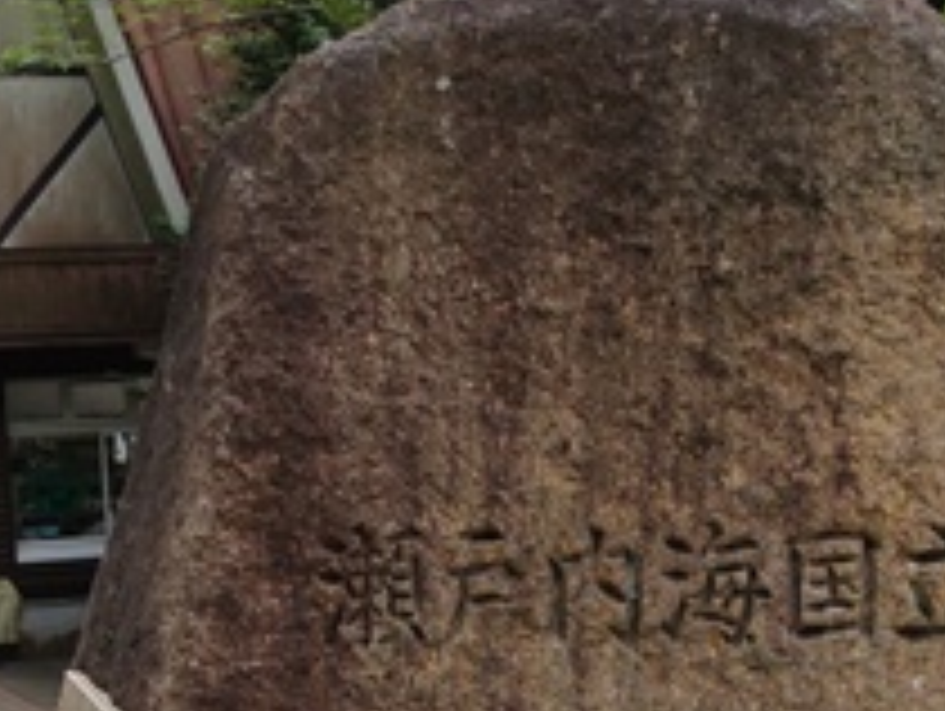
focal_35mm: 105
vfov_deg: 12.8
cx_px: 634
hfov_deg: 18.6
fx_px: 2870
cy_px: 1300
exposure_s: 1/544
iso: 50
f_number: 1.88
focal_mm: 5.56
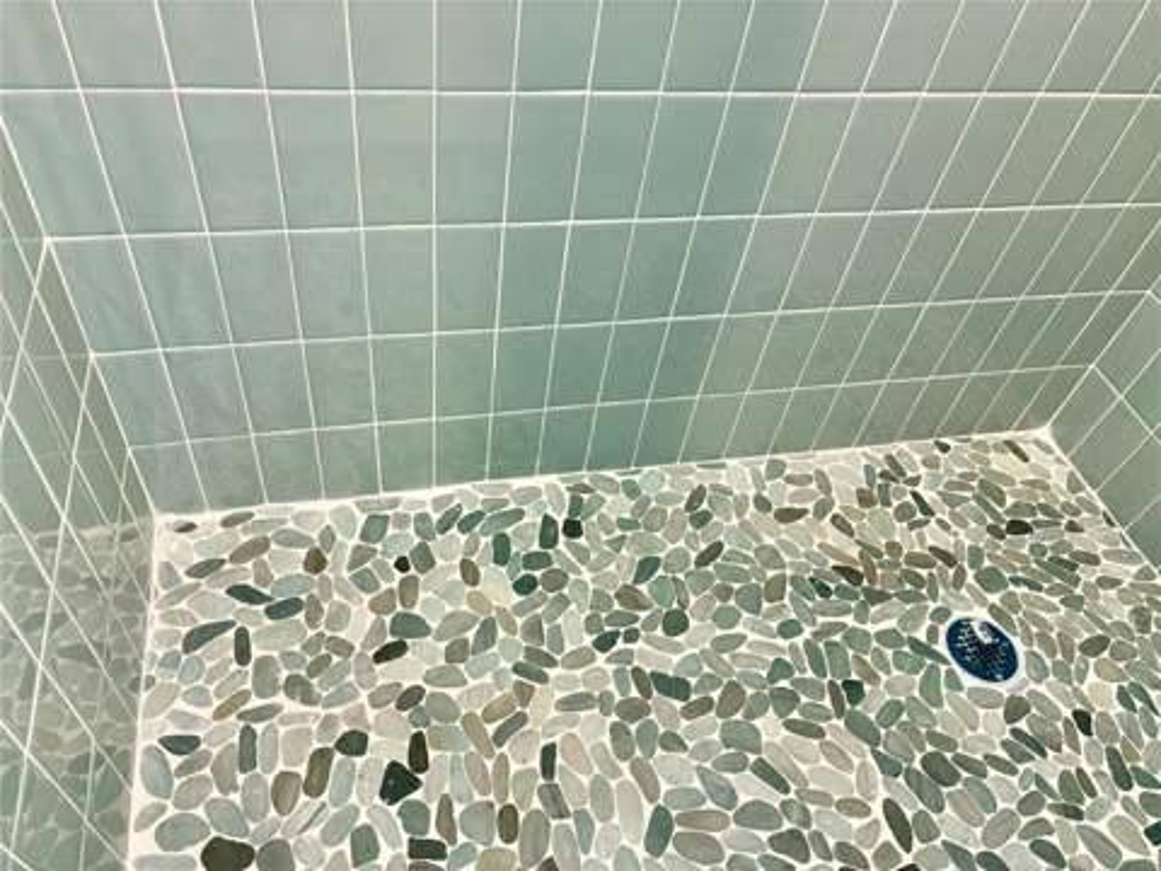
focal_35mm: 26
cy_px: 436
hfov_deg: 67.3
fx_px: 872
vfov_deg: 53.1
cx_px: 580
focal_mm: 5.96
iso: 32
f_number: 1.6
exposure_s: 1/26
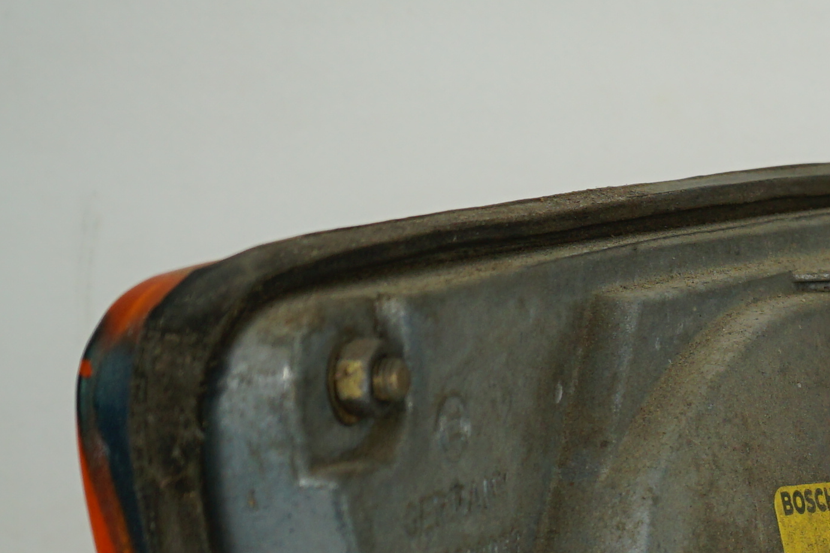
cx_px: 1676
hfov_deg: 9.3
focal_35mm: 208
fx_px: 4795
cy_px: 774
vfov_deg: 6.5
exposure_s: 1/200
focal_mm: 48
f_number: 7.1
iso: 200
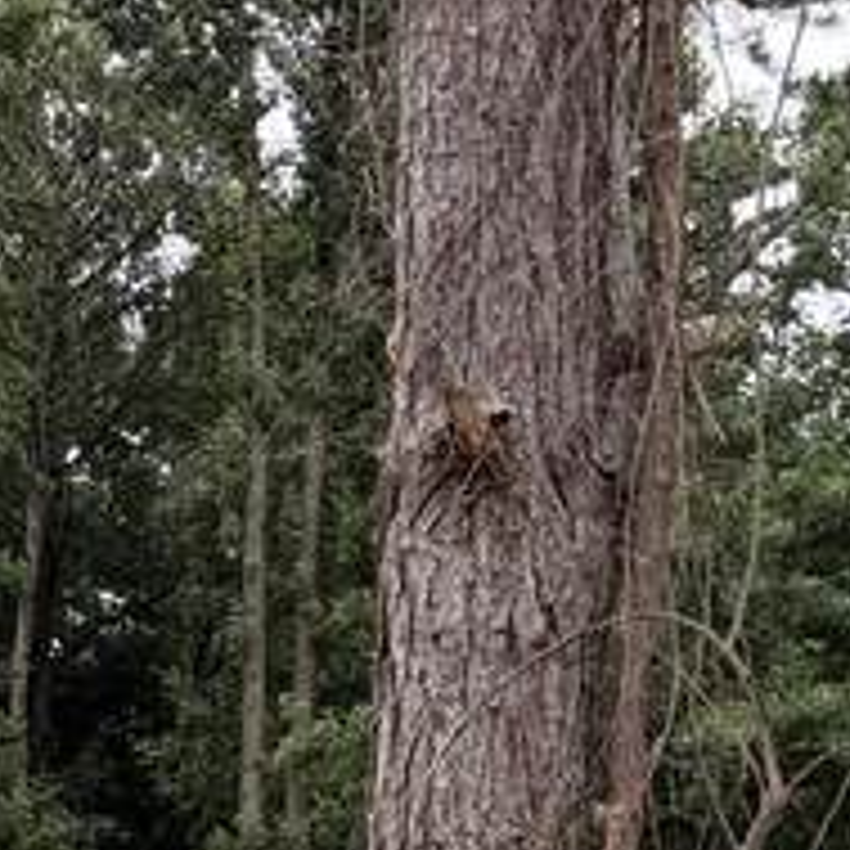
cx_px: -117
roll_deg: -0.8
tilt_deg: -4.4
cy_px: 1785
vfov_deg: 10.9
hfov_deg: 11.9
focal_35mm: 144
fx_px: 4000
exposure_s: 1/677
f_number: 1.78
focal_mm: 6.76
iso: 80
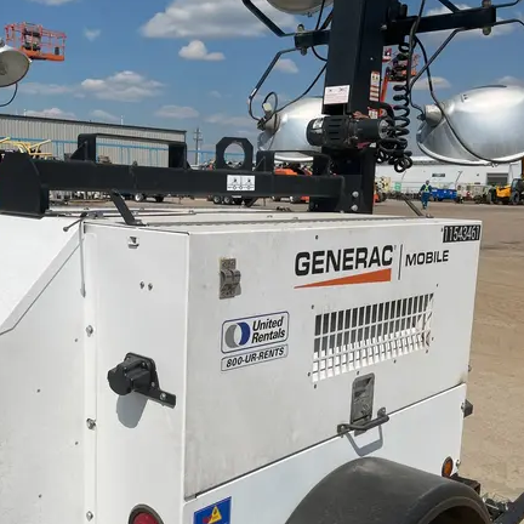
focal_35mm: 39
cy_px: 306
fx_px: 668
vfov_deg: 42.7
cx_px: 211
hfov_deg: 42.6
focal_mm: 5.1
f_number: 1.6
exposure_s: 1/9091
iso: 50
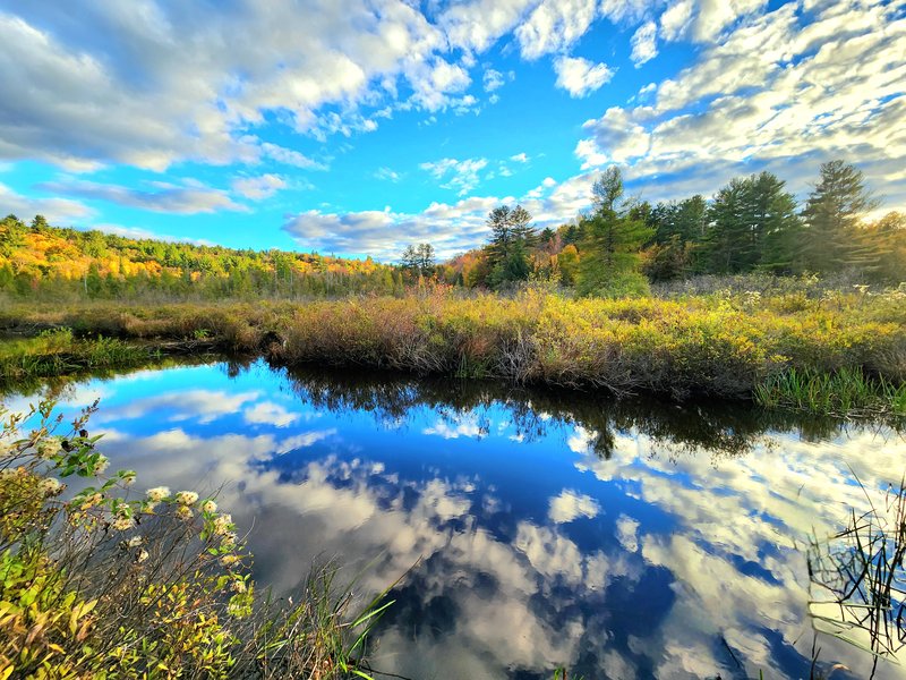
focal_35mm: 13
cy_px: 340
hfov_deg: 106.2
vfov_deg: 89.9
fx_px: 340
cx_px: 453
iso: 50
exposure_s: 1/500
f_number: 2.2
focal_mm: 2.2
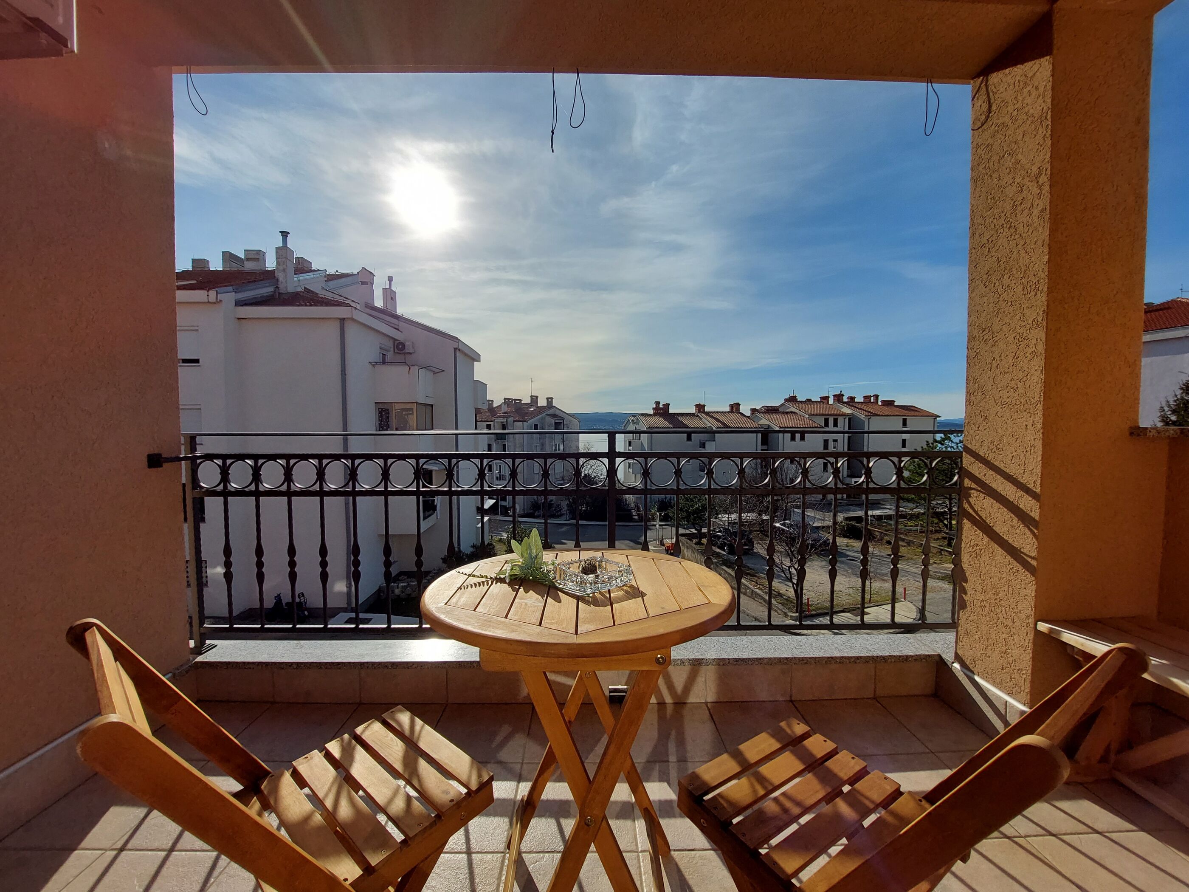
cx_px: 594
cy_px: 446
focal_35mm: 13
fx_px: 447
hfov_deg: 106.2
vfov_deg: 89.9
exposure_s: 1/3333
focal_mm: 1.74
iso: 64
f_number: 2.2
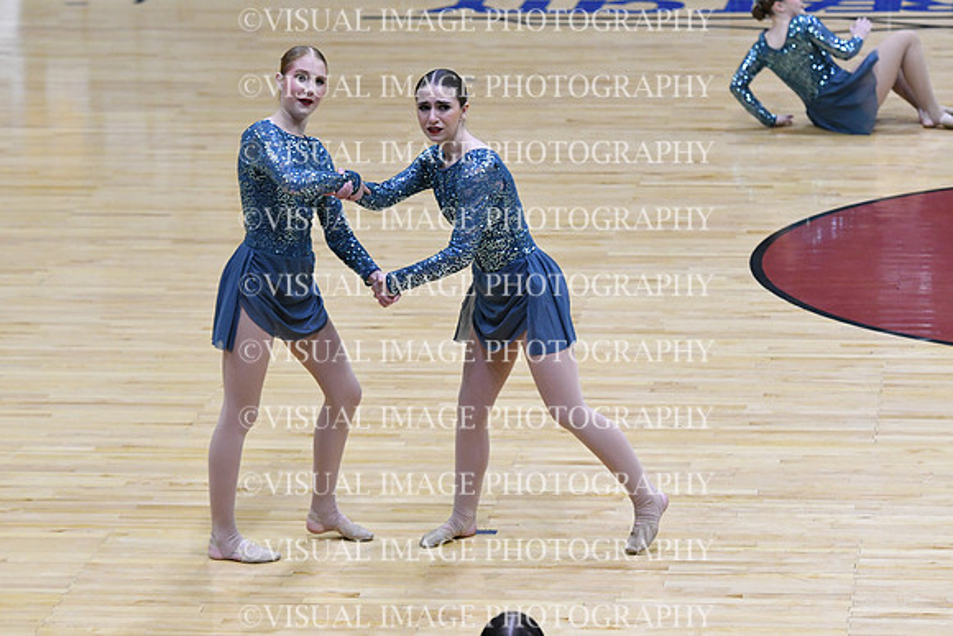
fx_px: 4369
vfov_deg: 8.3
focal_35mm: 165
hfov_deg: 12.4
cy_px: 318
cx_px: 476
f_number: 3.5
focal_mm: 110
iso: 4000
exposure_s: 1/400
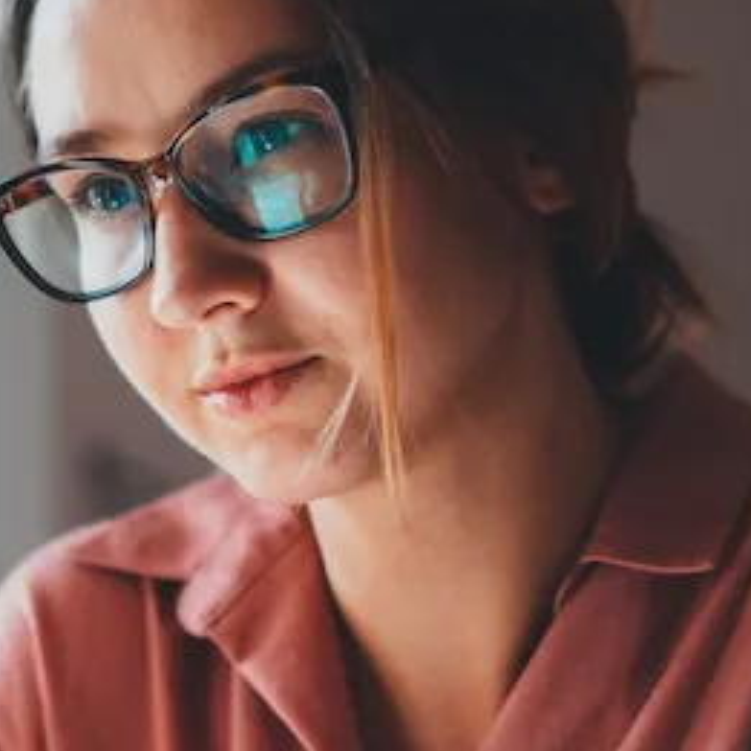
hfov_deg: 12.7
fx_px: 3363
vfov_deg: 12.7
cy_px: 521
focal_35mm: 137
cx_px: 276
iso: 100
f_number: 1.4
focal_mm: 35
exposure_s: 1/500
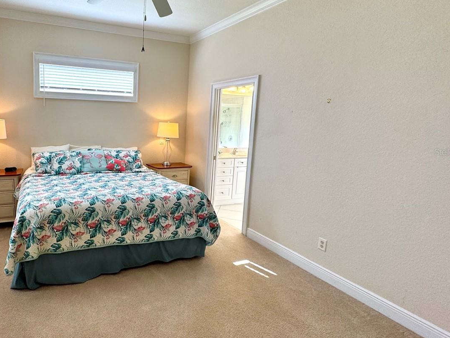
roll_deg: -2.5
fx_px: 273
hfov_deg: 75.6
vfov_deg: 63.3
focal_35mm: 21
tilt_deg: -8.8
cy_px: 152
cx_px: 137
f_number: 2.2
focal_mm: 2.22
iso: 80
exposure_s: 1/120
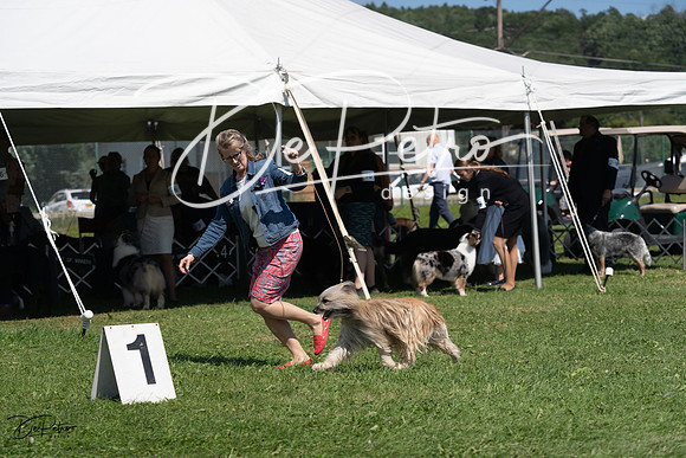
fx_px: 1830
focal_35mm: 96
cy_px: 229
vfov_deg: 14.3
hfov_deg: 21.2
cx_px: 343
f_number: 5
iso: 100
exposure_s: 1/800
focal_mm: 96
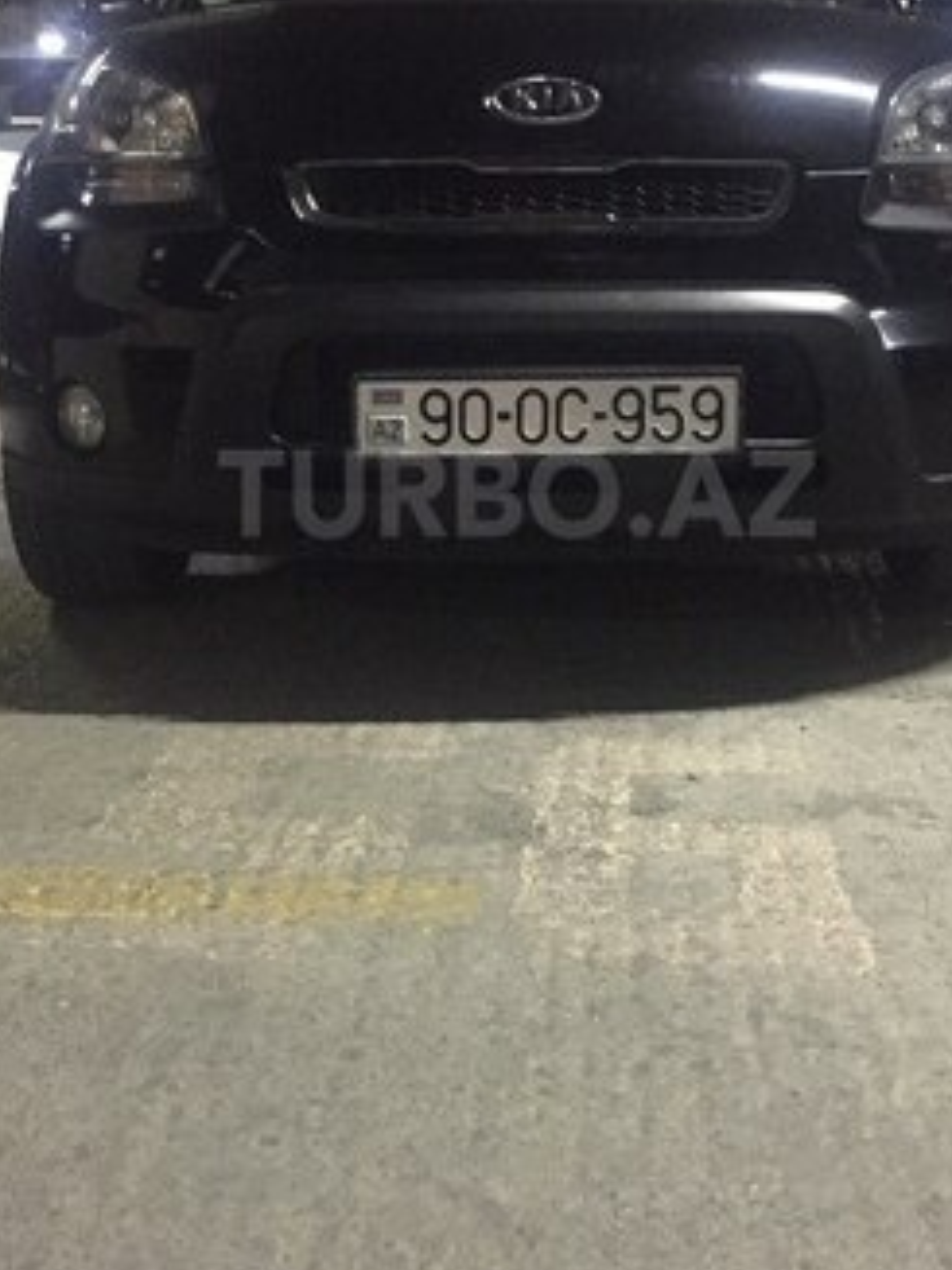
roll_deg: +1.4
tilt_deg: -10.5
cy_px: 493
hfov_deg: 32.8
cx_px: 517
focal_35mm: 44
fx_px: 1614
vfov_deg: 42.7
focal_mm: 4.15
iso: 800
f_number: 2.2
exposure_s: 1/17
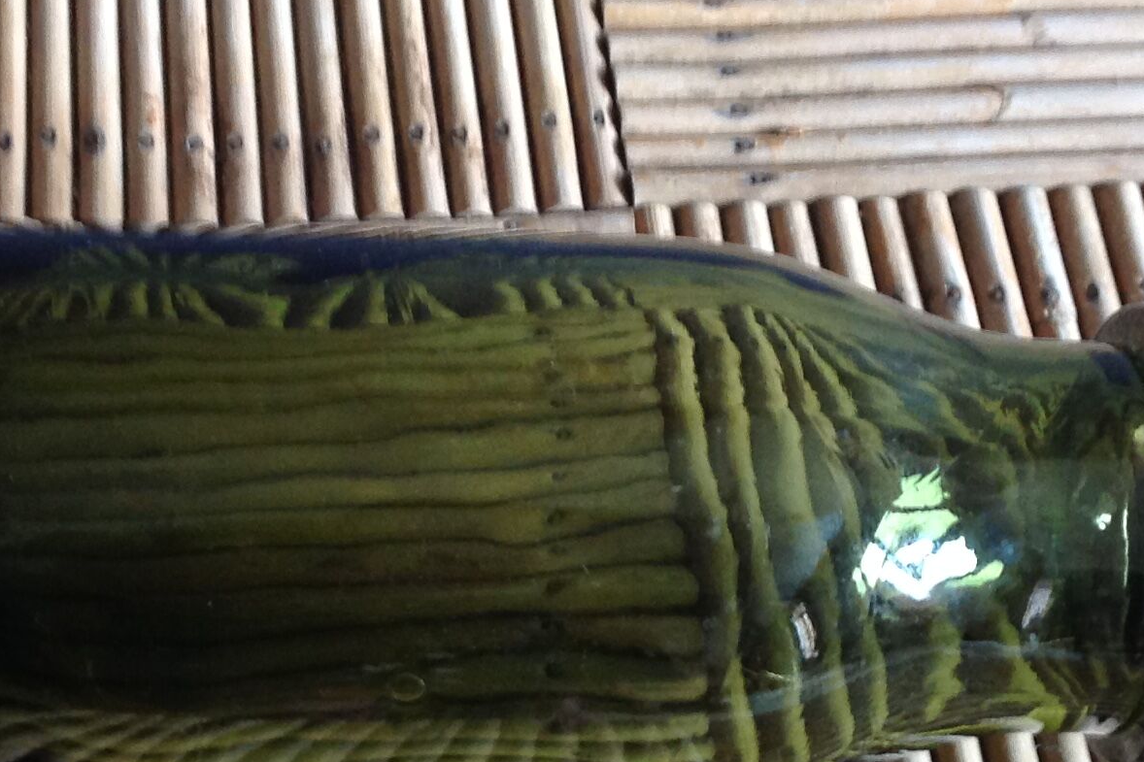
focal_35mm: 80
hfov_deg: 25.4
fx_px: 2542
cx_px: 525
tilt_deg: -58.2
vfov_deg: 17.0
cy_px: 530
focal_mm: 4.28
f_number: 2.4
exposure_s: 1/15
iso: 160
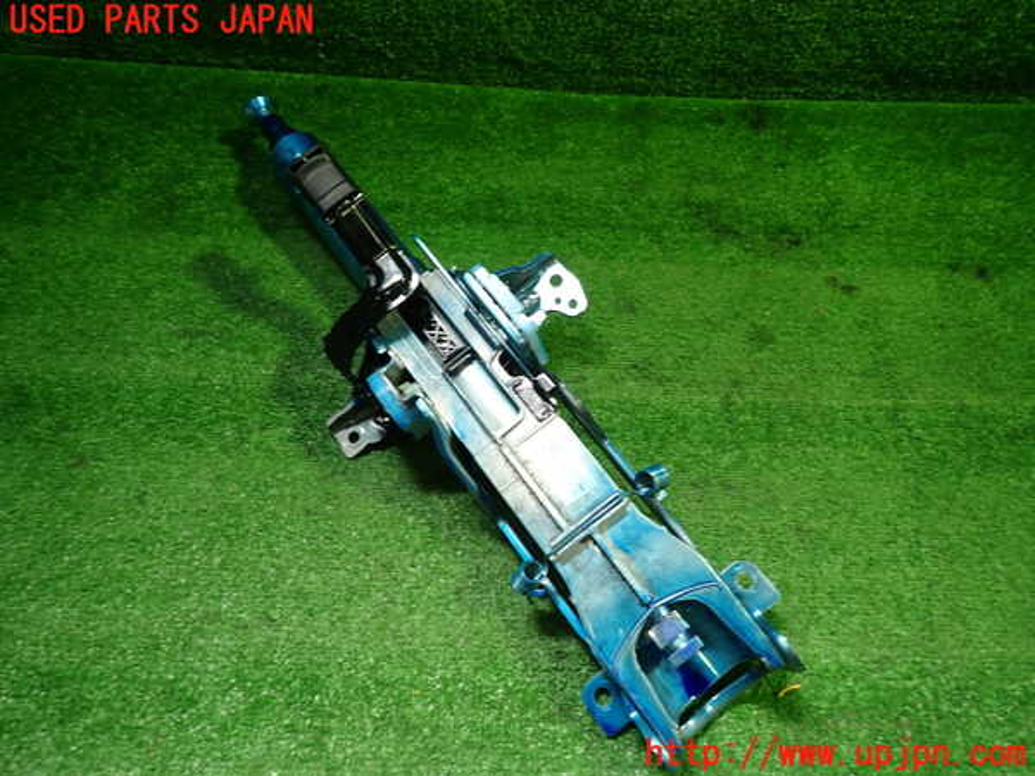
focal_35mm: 25
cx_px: 518
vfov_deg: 54.9
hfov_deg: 69.4
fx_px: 747
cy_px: 388
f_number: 2
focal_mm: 4.5
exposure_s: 1/60
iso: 160
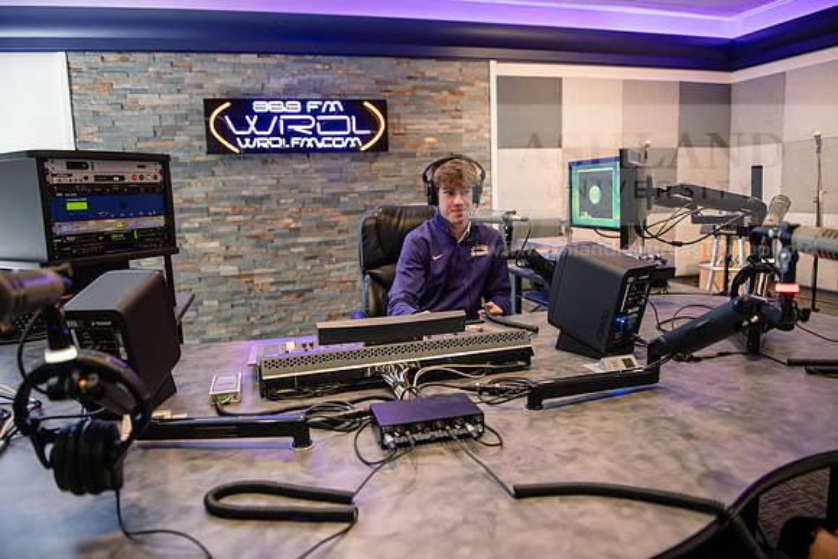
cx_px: 419
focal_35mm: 24
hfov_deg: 73.7
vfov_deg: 53.2
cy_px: 280
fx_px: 559
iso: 800
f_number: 2.8
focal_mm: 24
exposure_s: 1/60
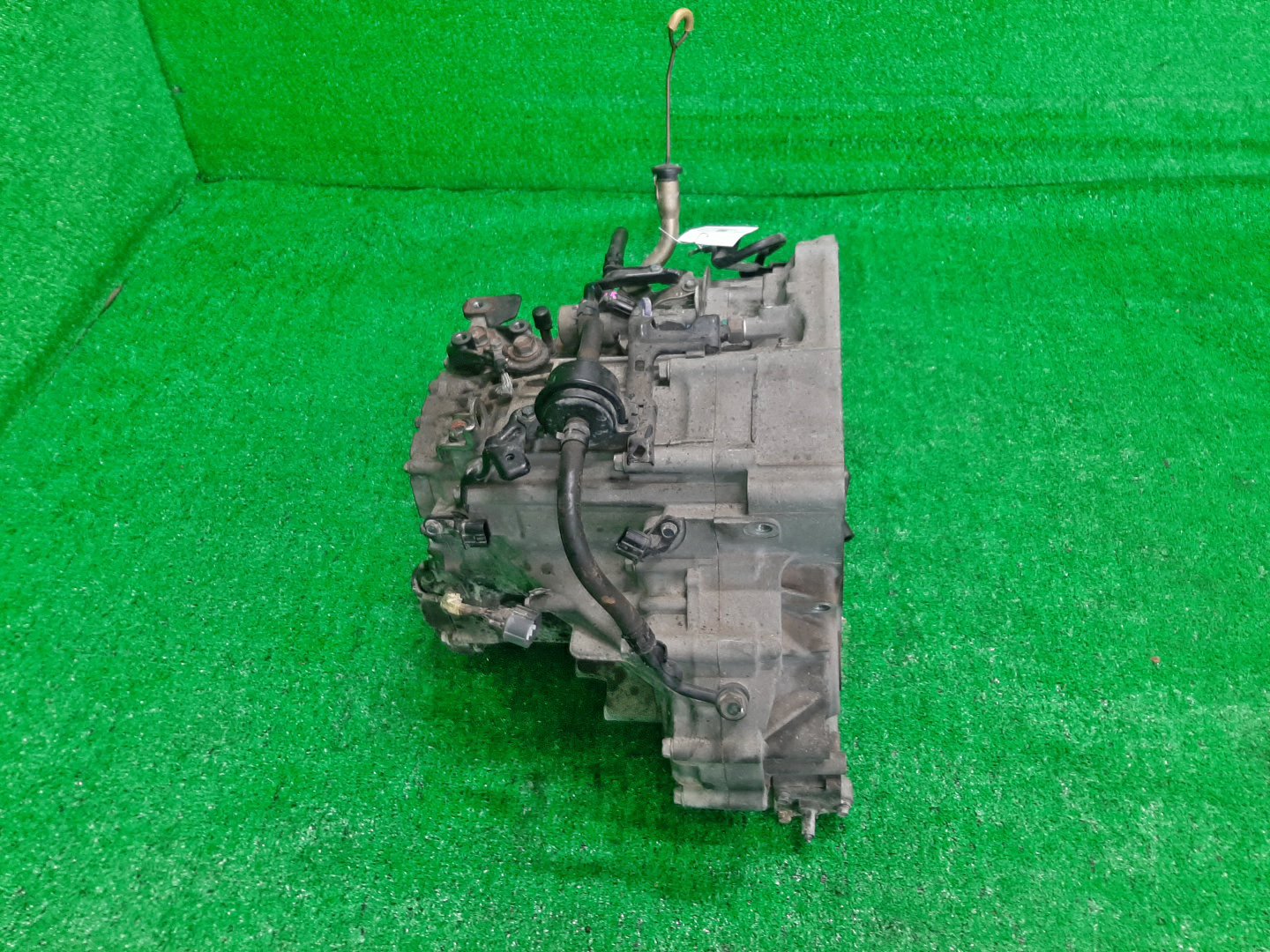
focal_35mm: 26
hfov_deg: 67.3
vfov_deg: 53.1
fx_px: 954
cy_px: 476
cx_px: 635
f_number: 1.7
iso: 125
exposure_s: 1/50
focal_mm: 3.93
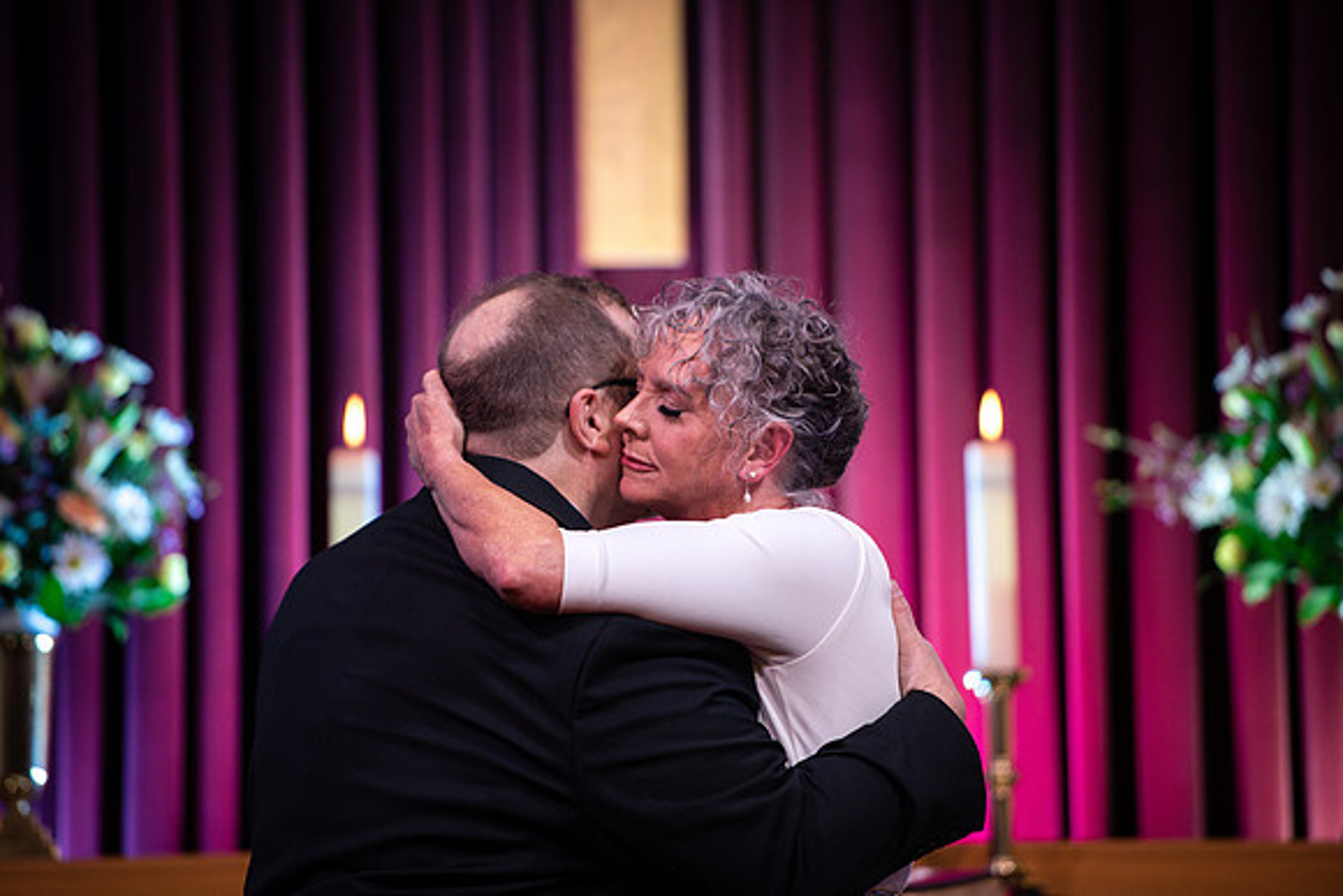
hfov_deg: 10.3
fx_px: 7463
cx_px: 672
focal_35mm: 200
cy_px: 448
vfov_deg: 6.9
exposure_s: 1/200
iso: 800
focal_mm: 200
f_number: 2.8
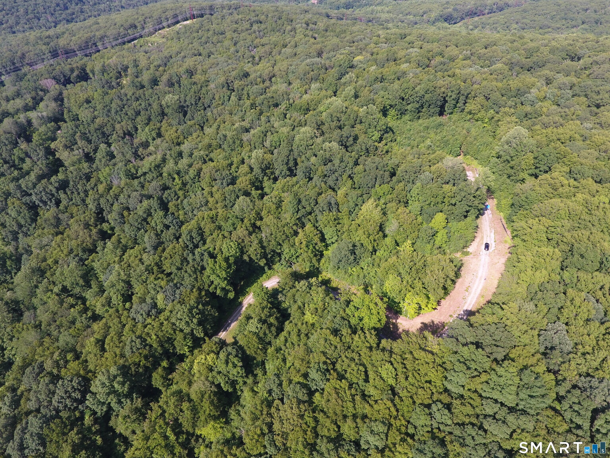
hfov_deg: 81.7
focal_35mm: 20
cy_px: 229
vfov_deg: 66.0
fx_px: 352
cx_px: 305
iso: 100
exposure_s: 1/292
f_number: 2.8
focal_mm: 3.61
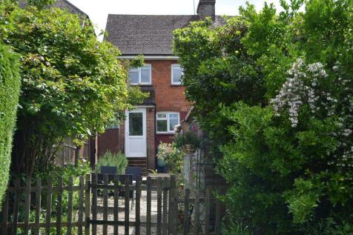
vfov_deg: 34.2
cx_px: 176
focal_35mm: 39
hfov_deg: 49.6
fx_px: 382
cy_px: 118
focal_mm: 26
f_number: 5.6
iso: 100
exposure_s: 1/125
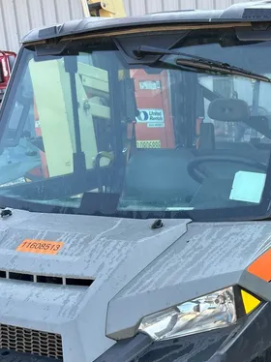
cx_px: 265
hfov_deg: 27.1
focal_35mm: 51
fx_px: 533
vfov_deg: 36.1
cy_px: 297
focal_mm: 5.7
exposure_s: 1/407
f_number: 1.5
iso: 50
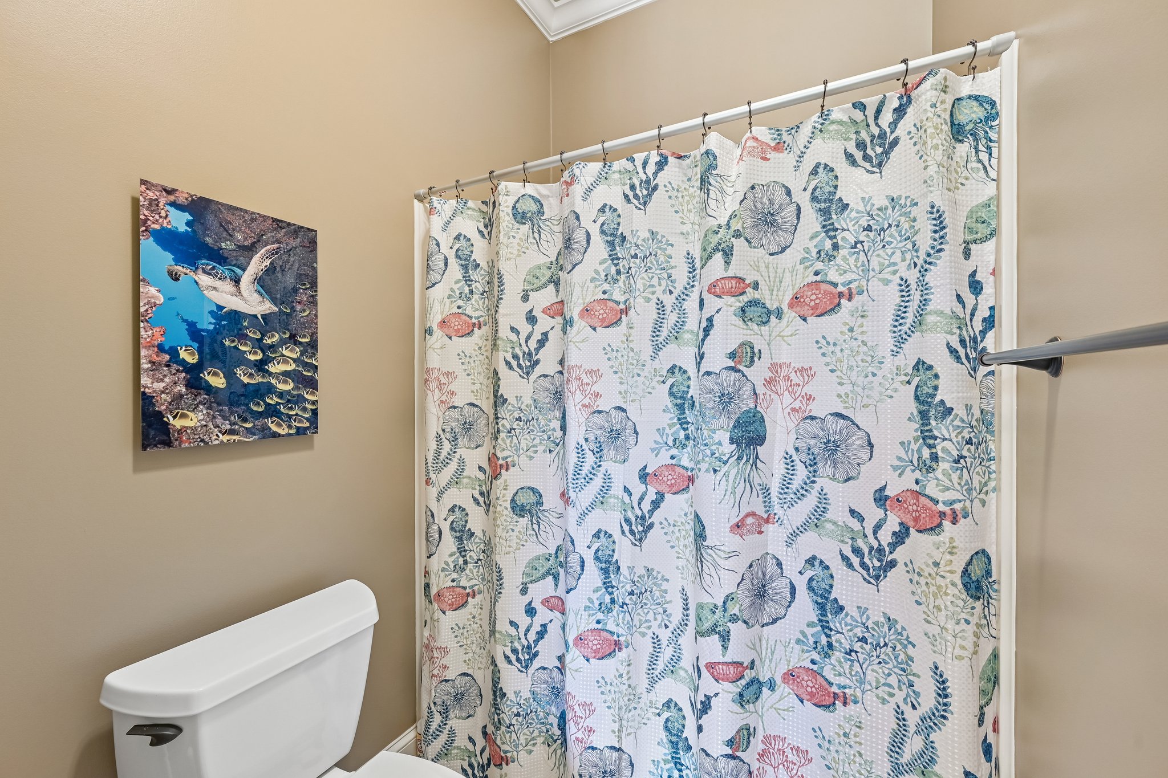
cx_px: 584
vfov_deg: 81.2
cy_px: 389
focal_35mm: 14
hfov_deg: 104.3
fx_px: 454
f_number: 8
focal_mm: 14
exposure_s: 1/5
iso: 400
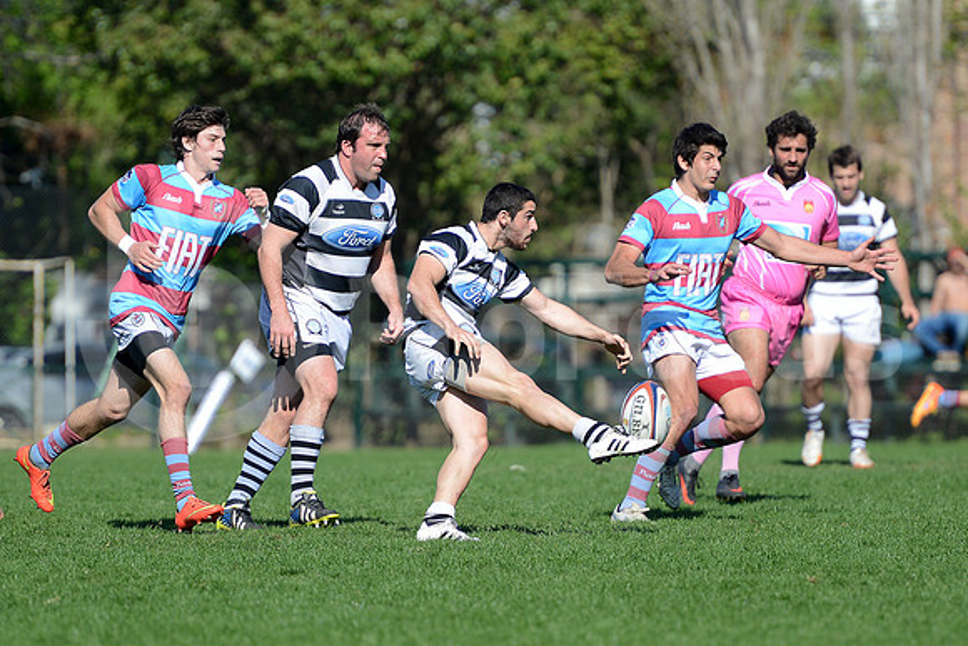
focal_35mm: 270
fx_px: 7261
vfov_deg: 5.1
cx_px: 484
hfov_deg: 7.6
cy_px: 323
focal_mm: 270
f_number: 4
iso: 320
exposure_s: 1/2000
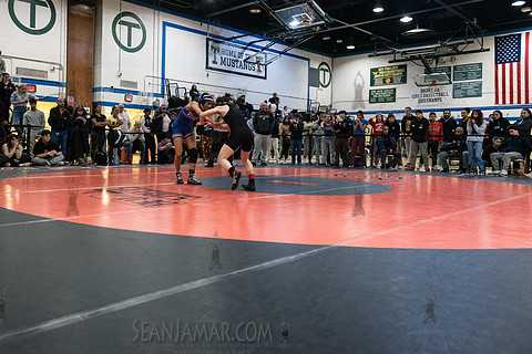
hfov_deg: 63.1
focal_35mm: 29
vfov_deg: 44.7
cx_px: 215
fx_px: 429
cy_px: 143
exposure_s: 1/500
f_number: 3.2
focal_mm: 24
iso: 8000
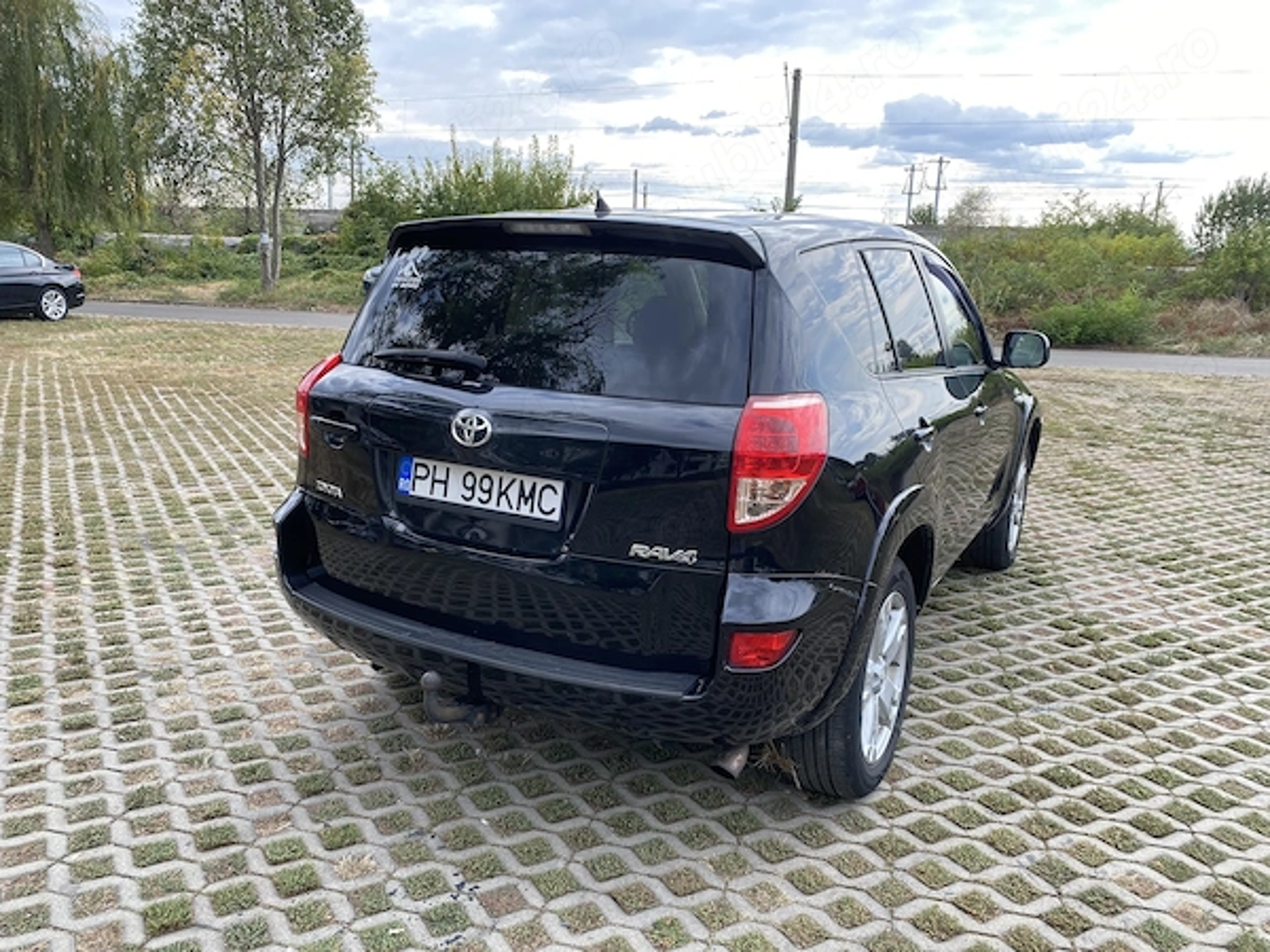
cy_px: 476
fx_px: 954
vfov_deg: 53.1
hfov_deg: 67.3
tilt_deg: -14.5
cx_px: 635
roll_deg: -2.6
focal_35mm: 26
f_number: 1.8
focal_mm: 4.25
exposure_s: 1/256
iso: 32
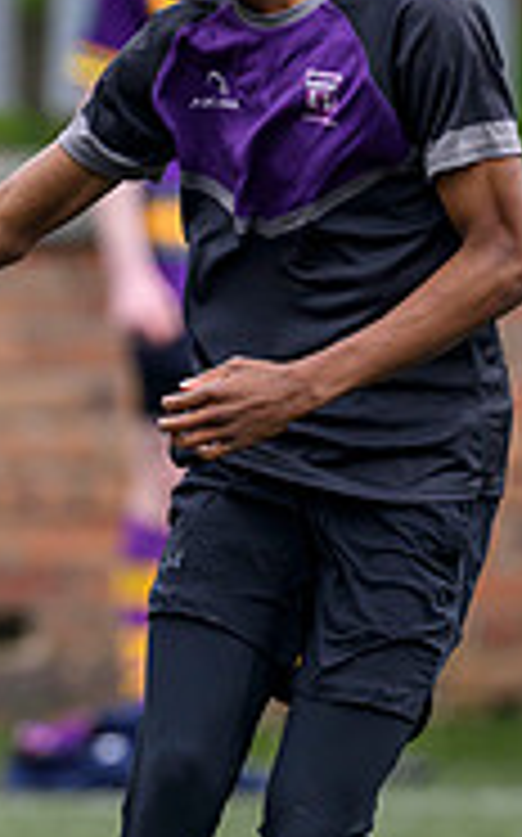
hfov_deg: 0.8
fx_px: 35267
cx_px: -617
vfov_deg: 1.4
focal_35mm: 1547
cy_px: 420
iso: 640
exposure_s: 1/2000
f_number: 3.5
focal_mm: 400
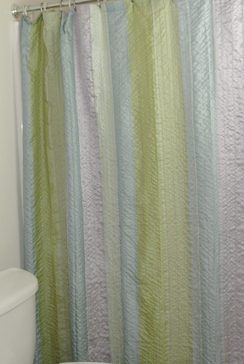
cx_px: 88
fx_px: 507
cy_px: 148
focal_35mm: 50
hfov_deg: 26.9
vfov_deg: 39.4
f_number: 3.5
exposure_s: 1/60
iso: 1100
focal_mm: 11
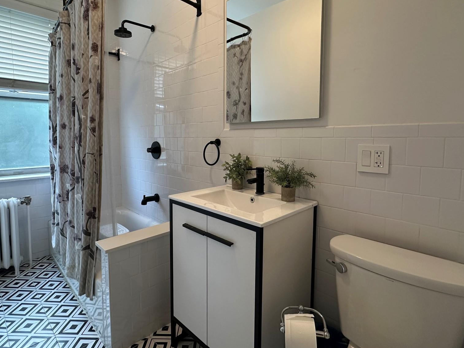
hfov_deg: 84.5
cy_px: 155
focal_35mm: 19
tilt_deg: -3.7
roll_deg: +0.2
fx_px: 255
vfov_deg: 68.5
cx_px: 216
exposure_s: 1/60
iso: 160
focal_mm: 2.22
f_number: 2.2
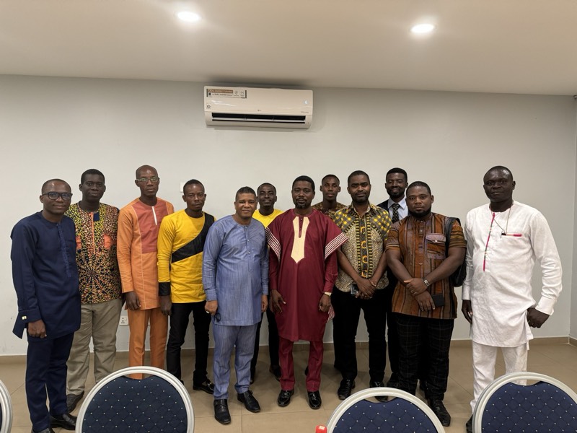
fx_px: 400
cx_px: 288
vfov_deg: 56.8
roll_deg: -0.4
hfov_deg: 71.6
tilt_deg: -2.8
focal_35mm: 24
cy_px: 216
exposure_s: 1/50
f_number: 1.78
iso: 200
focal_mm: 6.76
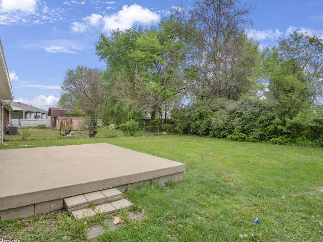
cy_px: 121
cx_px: 150
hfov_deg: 84.5
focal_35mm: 19
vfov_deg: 68.7
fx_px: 177
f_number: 4
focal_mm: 16
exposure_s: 1/320
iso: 250
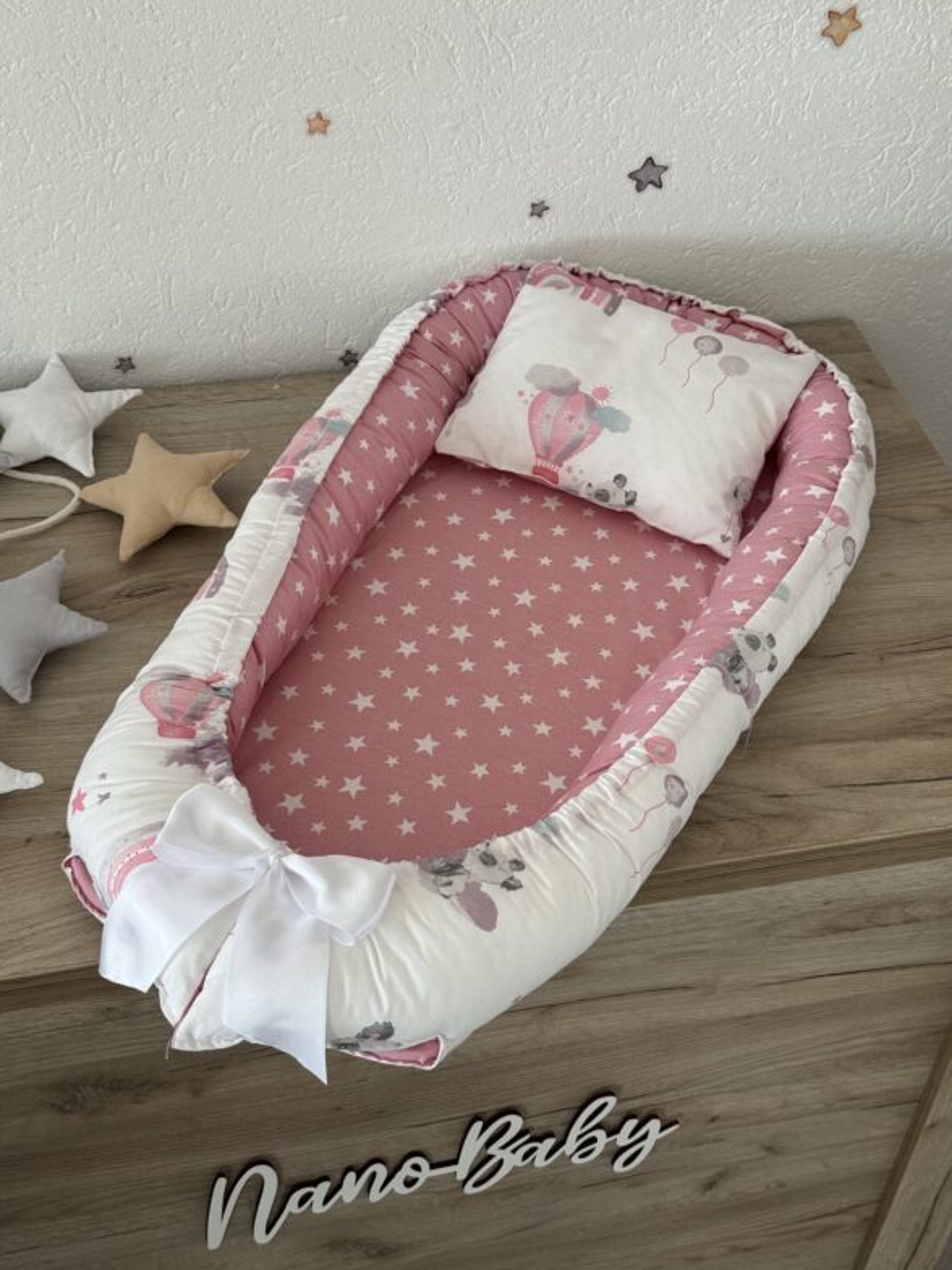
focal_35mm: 49
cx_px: 468
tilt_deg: -44.2
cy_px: 632
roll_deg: -3.8
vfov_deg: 38.9
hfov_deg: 29.7
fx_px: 1797
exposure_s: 1/121
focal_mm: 6.76
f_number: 1.78
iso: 50
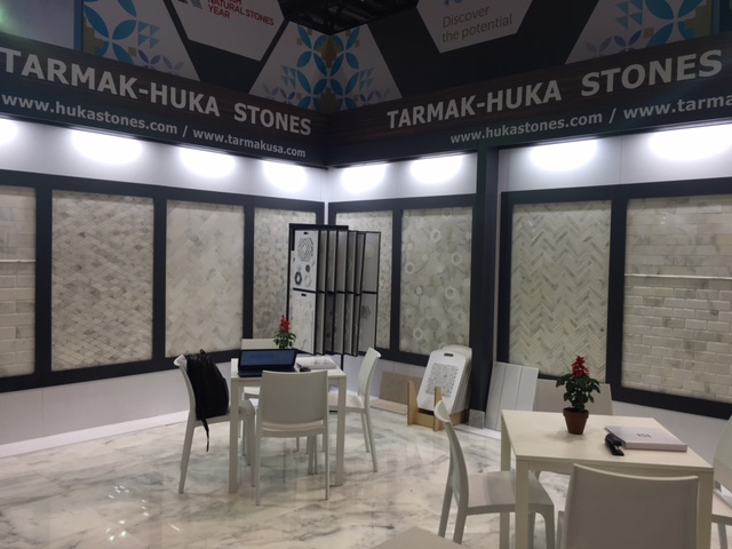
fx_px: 613
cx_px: 366
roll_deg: -1.0
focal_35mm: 29
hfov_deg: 61.7
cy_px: 274
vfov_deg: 48.2
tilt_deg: -2.2
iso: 32
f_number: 2.2
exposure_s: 1/60
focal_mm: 4.15
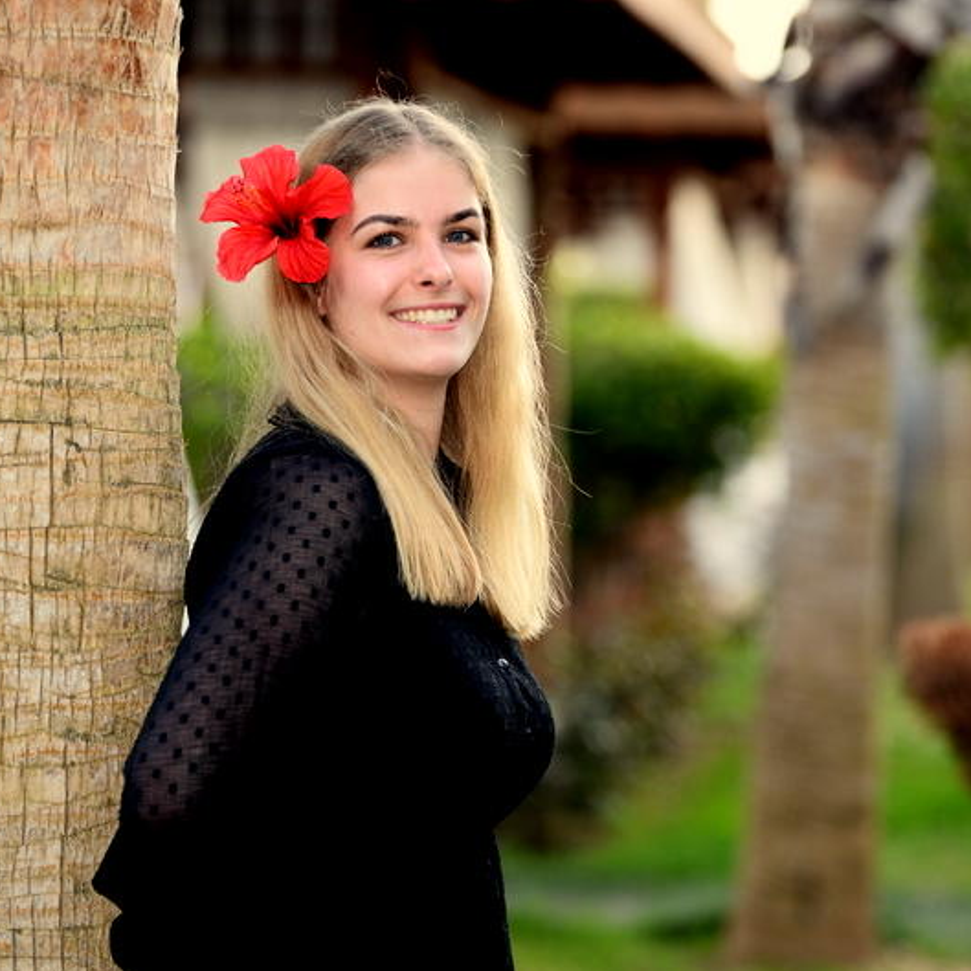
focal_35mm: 167
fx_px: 5300
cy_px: 488
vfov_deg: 10.5
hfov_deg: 10.5
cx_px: 681
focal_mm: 130
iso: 160
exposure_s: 1/125
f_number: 3.2
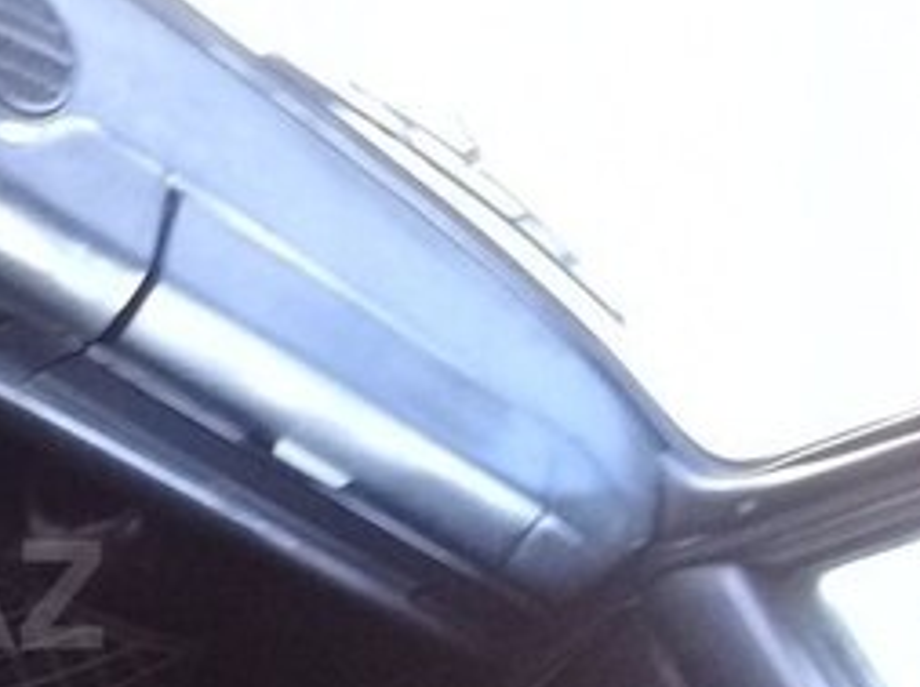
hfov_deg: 21.8
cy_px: 594
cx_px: -269
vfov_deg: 17.9
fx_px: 2150
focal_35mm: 81
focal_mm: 3.3
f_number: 2.2
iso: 200
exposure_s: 1/25
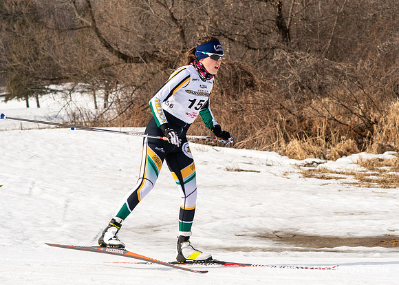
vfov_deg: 10.7
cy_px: 142
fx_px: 1514
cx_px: 214
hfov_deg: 15.0
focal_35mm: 134
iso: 400
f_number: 6.3
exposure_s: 1/2000
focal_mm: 85
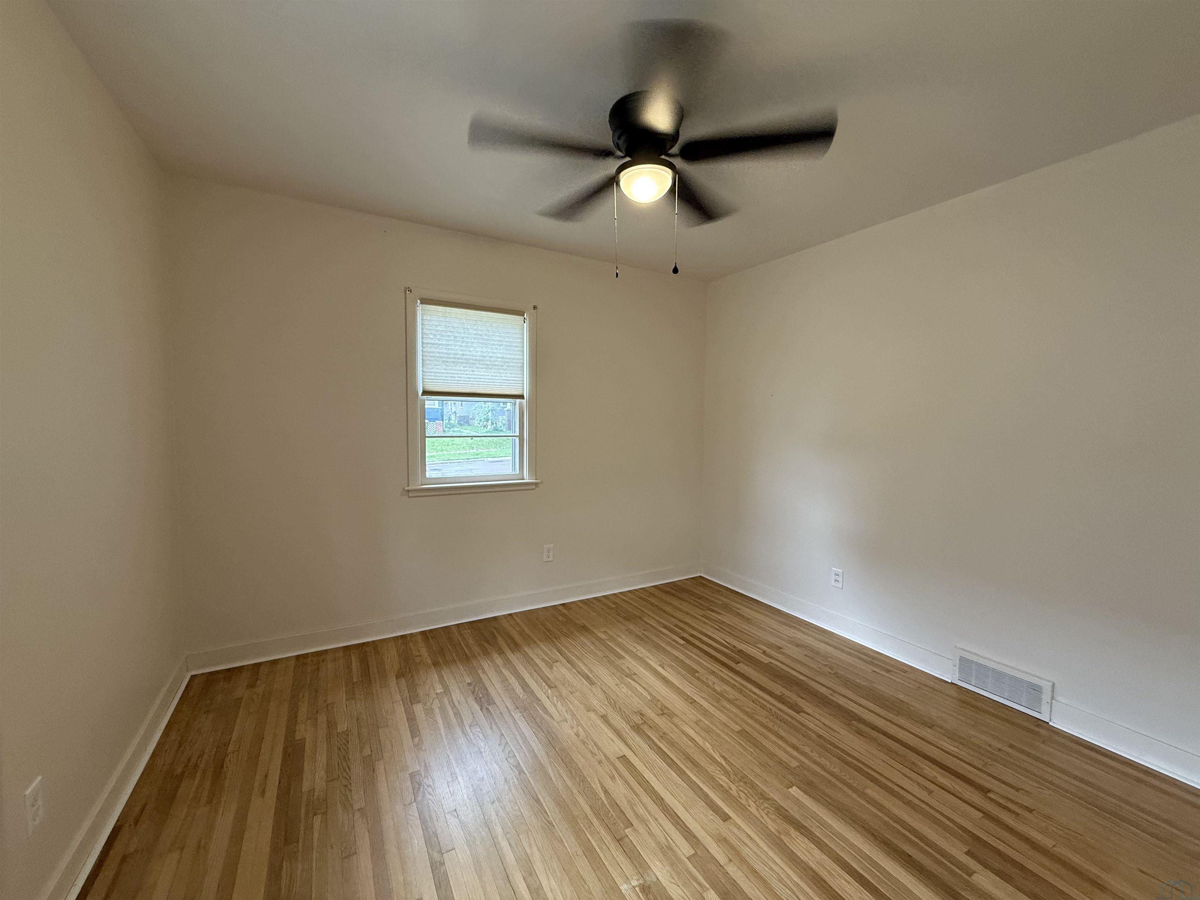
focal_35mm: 14
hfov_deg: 102.1
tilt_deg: -3.2
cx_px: 600
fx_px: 485
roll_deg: -1.3
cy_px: 450
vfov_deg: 85.7
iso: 250
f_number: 2.2
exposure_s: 1/60
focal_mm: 2.22
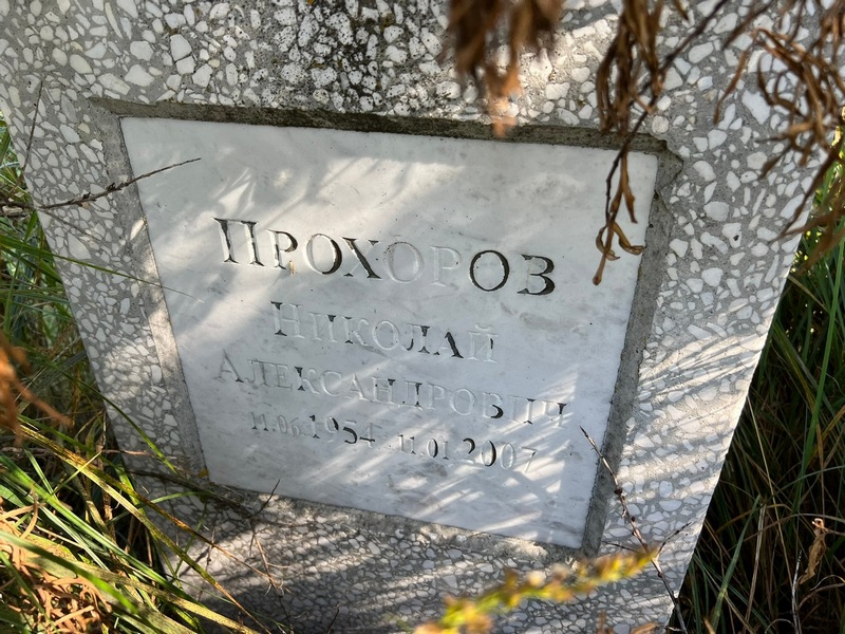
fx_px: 635
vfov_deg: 53.1
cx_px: 422
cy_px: 317
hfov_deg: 67.3
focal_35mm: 26
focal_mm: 5.7
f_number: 1.5
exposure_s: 1/350
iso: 50
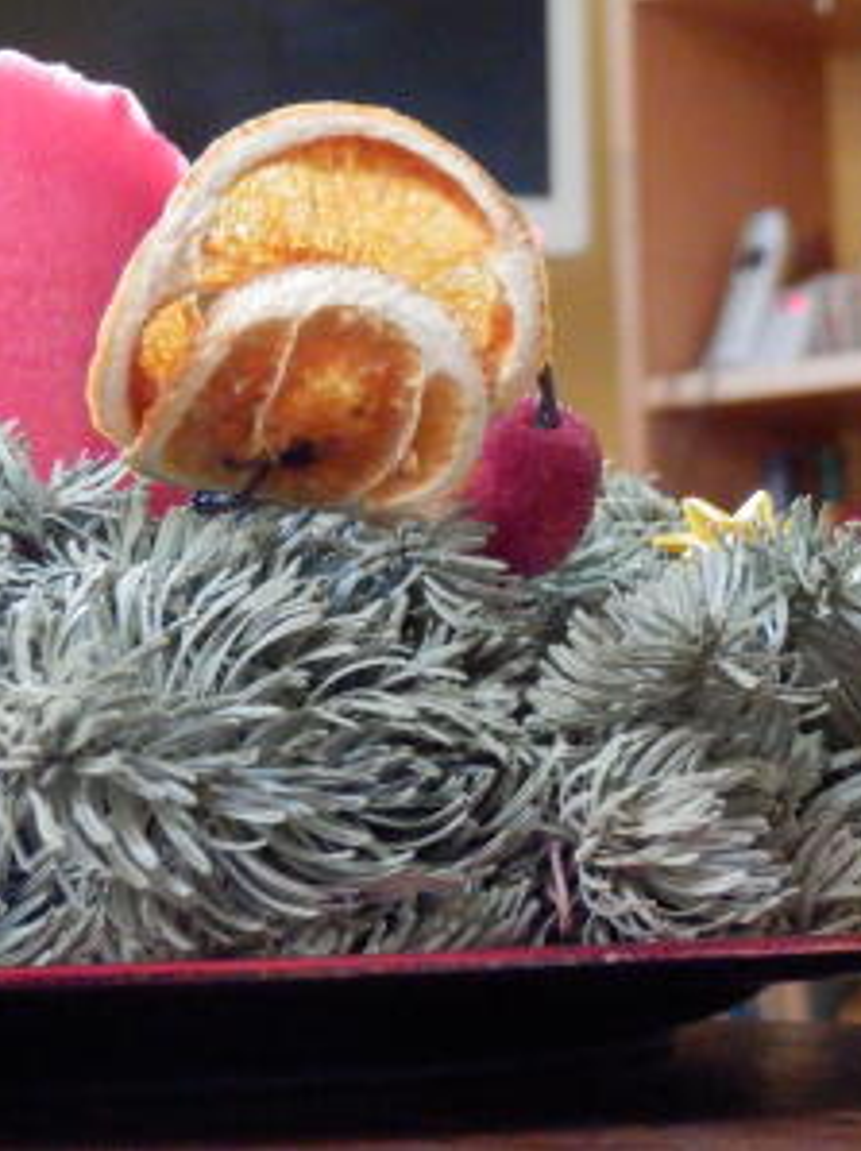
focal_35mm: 98
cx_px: 328
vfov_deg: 20.0
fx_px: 3255
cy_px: 576
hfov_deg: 15.1
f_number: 4.5
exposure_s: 1/15
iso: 3200
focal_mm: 13.1
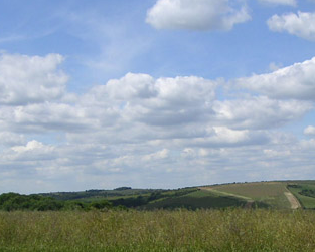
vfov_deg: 19.8
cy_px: 194
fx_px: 719
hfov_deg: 24.7
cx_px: 177
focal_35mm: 77
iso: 50
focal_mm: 6
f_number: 6.7
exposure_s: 1/350
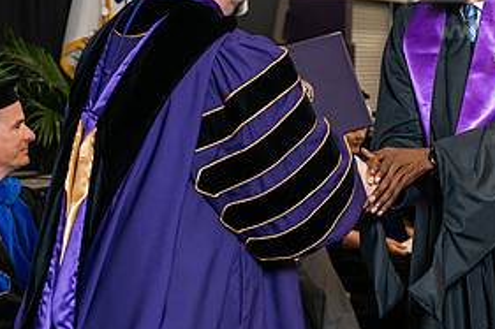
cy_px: 68
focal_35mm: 128
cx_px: 356
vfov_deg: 10.7
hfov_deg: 16.0
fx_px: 1759
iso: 2000
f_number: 5
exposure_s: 1/200
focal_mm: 62
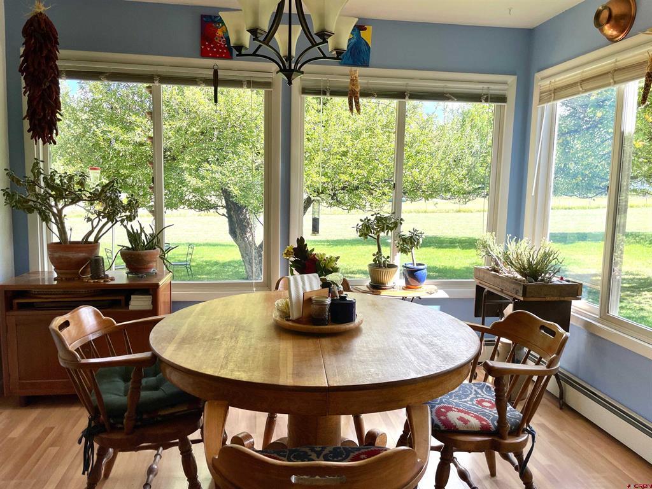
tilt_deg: -6.9
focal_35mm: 26
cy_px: 244
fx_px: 490
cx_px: 326
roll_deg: -1.5
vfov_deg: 53.1
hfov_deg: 67.3
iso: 32
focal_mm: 4.2
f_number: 1.6
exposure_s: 1/458
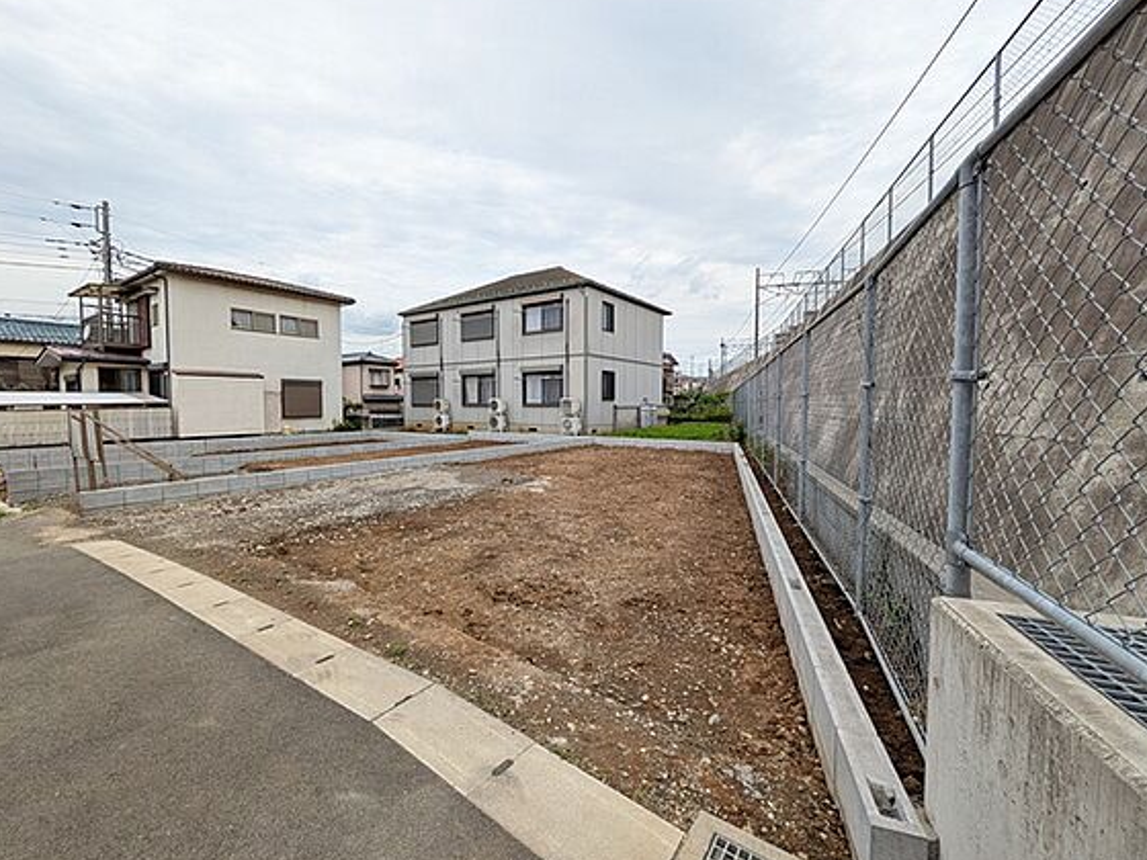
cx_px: 539
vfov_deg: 81.7
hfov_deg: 98.1
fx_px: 497
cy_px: 430
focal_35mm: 15
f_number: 2.2
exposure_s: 1/1319
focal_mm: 1.83
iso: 50
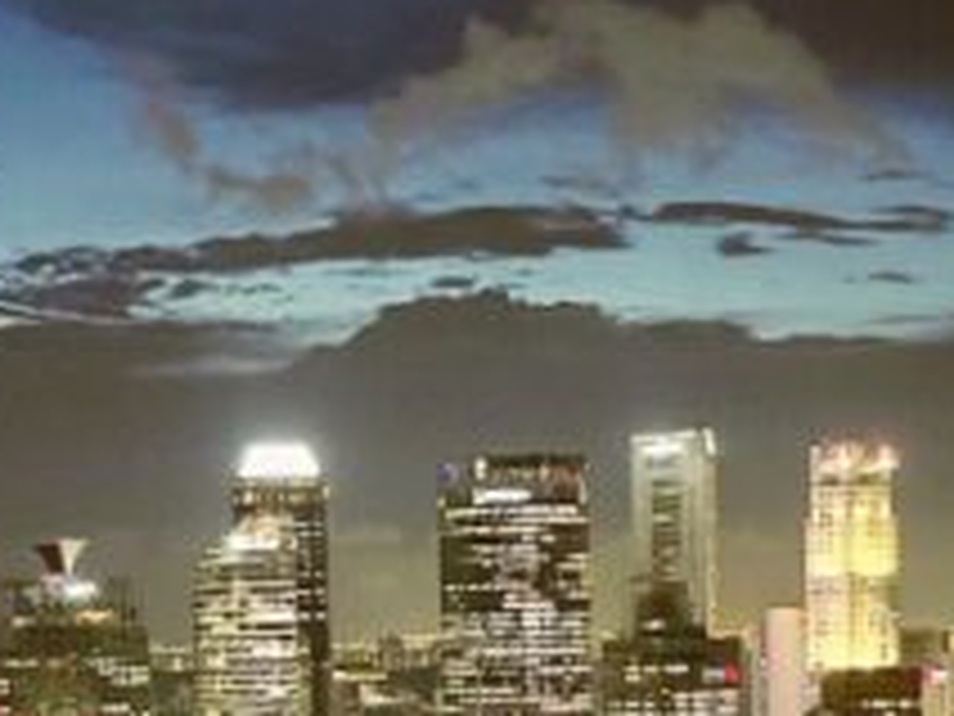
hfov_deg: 23.8
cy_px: 702
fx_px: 2260
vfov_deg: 17.6
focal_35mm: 82
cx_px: 490
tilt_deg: -2.4
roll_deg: +1.2
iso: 800
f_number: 1.6
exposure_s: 1/27
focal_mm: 5.1
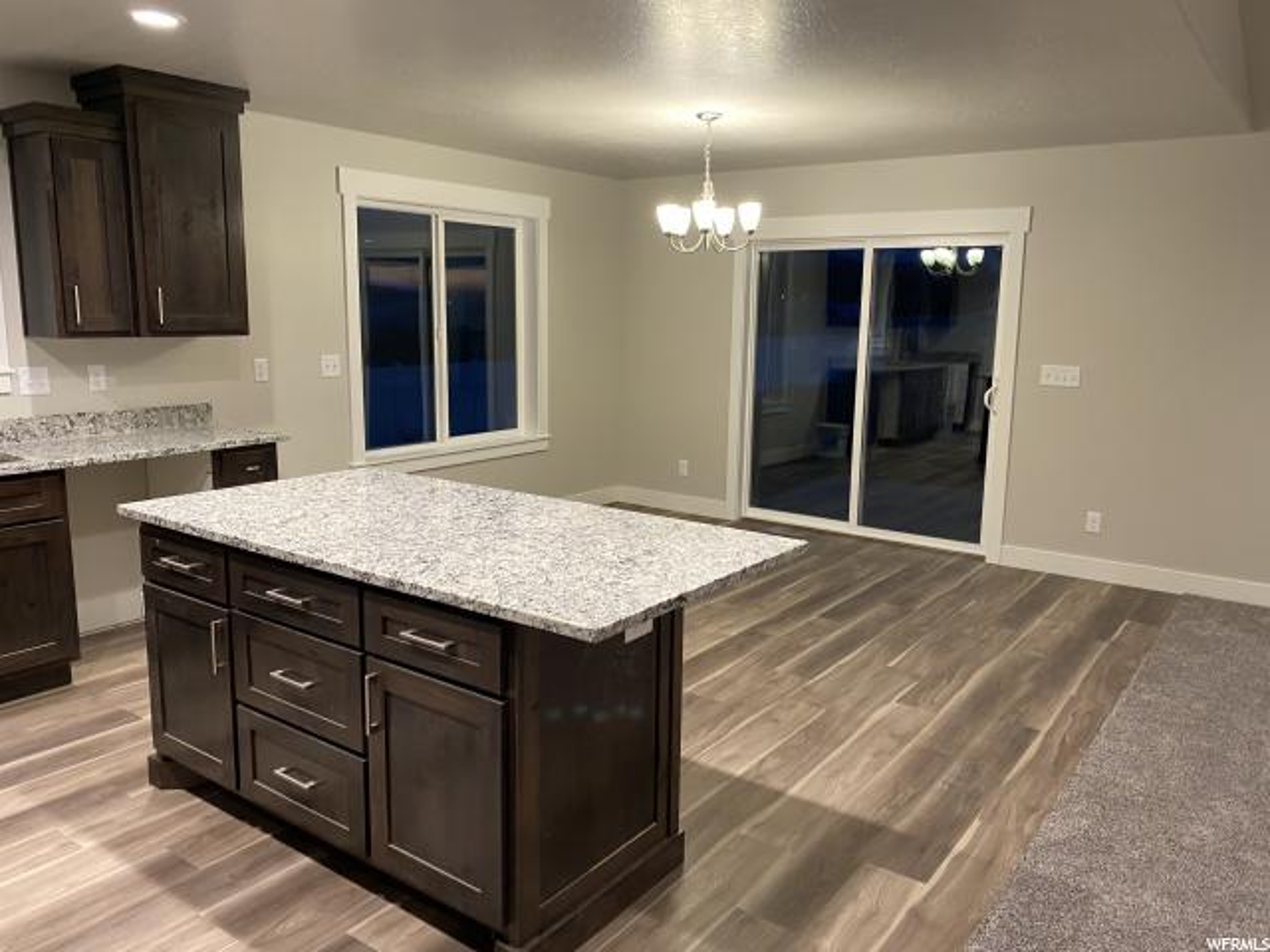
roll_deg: -1.2
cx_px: 635
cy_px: 476
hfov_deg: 67.3
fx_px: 954
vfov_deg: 53.1
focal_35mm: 26
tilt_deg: -8.8
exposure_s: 1/60
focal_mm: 4.25
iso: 200
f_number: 1.8
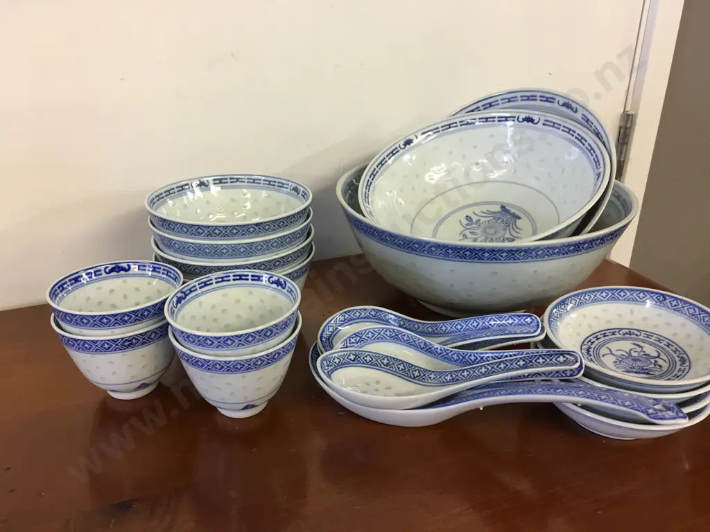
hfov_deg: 61.7
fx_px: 595
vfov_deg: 48.2
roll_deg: -0.5
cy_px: 266
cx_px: 355
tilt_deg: -22.8
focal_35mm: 29
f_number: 2.2
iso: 40
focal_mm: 4.15
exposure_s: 1/17
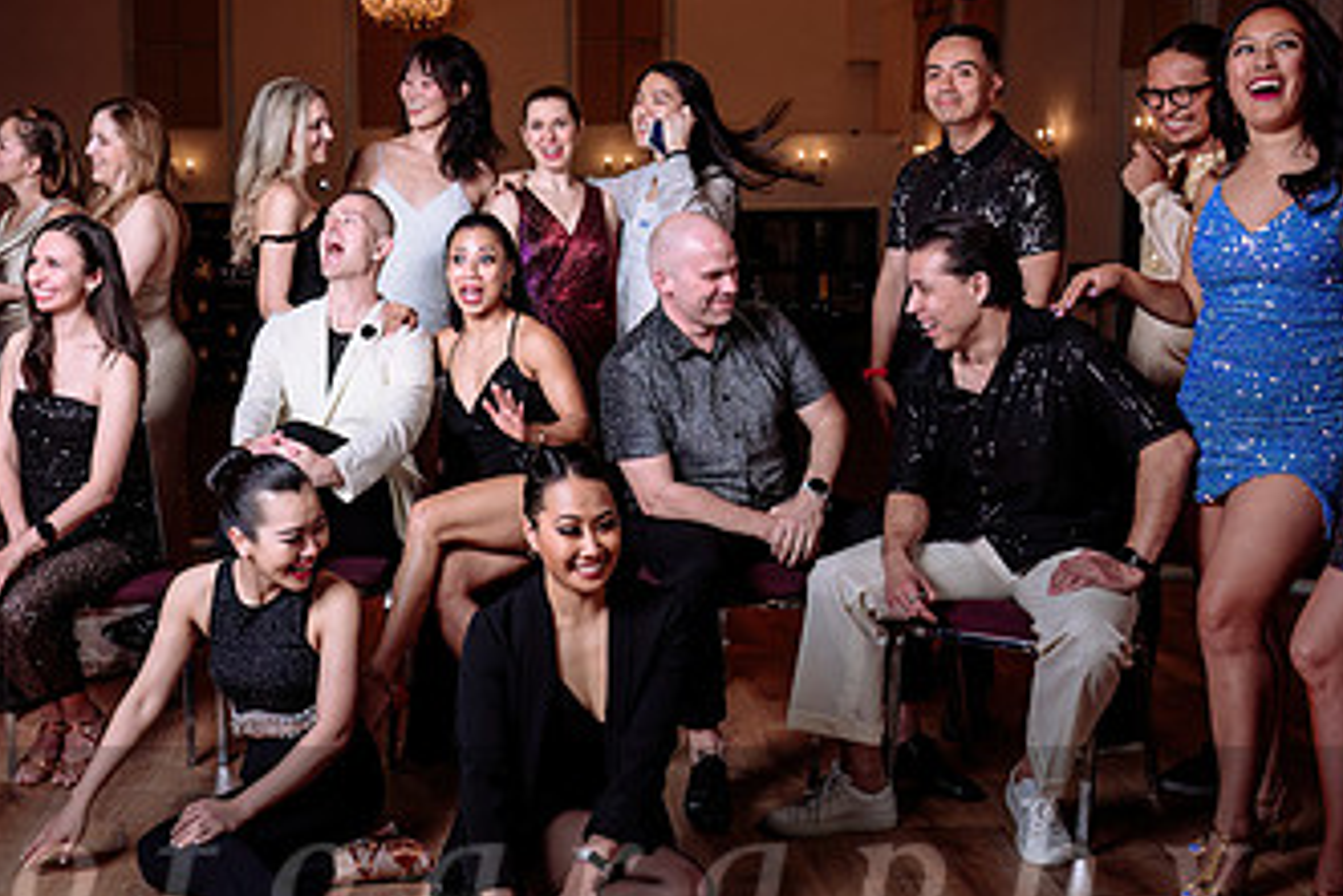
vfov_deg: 28.1
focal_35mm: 48
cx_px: 429
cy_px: 399
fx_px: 1791
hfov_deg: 40.5
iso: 125
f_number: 5.6
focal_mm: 25
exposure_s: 1/125
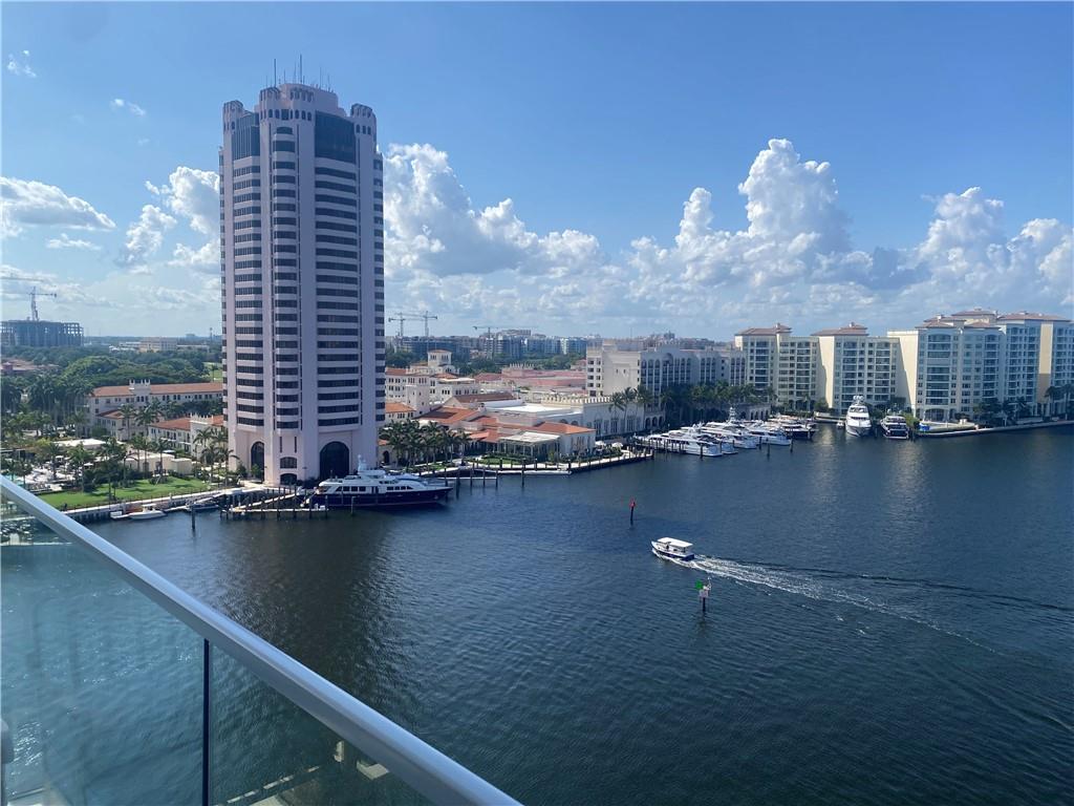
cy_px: 403
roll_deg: -0.9
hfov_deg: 67.3
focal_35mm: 26
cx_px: 537
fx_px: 807
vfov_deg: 53.1
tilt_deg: -2.9
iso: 32
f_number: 1.8
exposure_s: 1/3984
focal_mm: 4.25
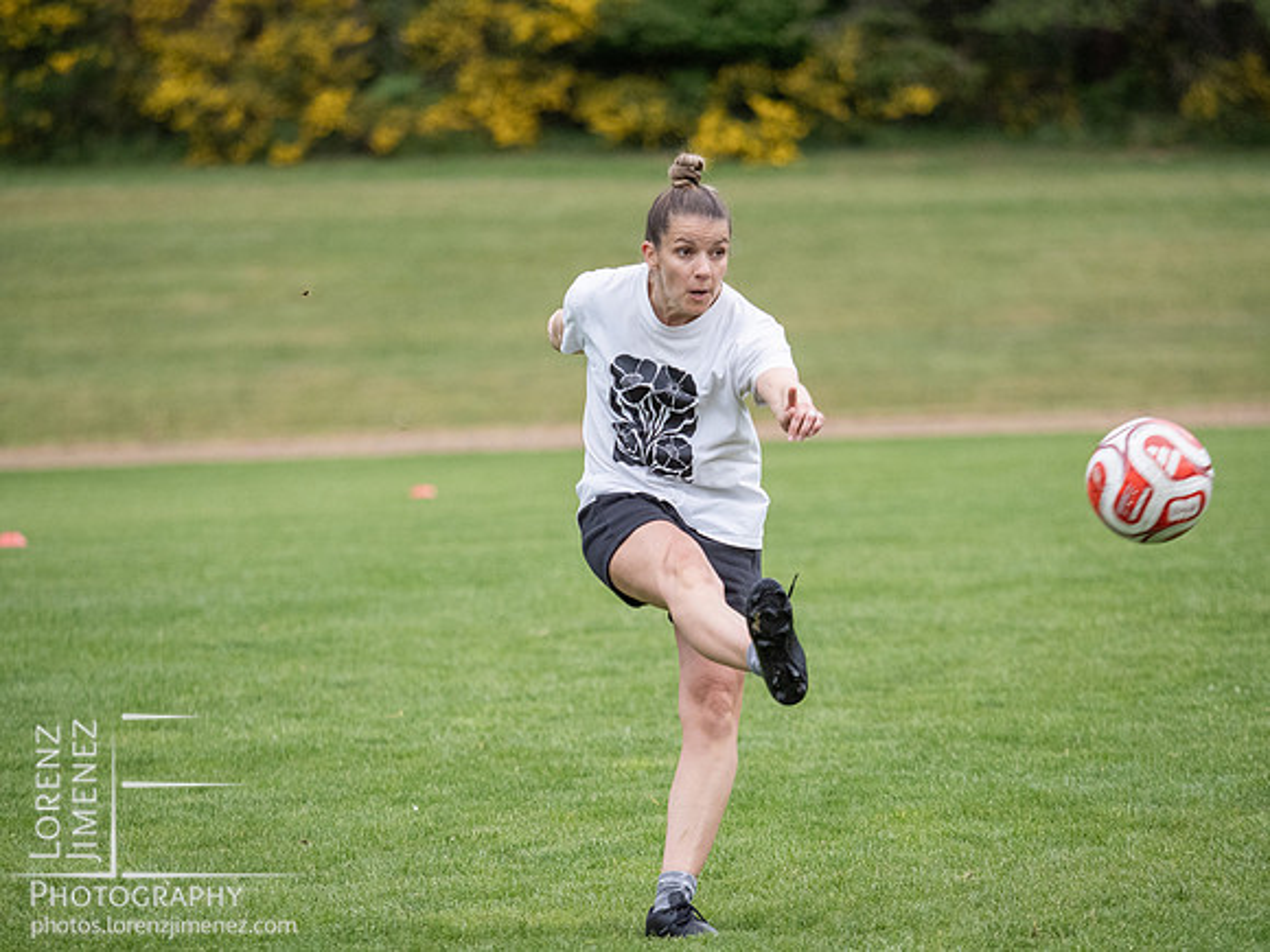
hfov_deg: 7.3
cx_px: 635
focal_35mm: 270
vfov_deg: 5.5
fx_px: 9906
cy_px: 476
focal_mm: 135
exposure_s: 1/1250
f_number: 2.8
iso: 800
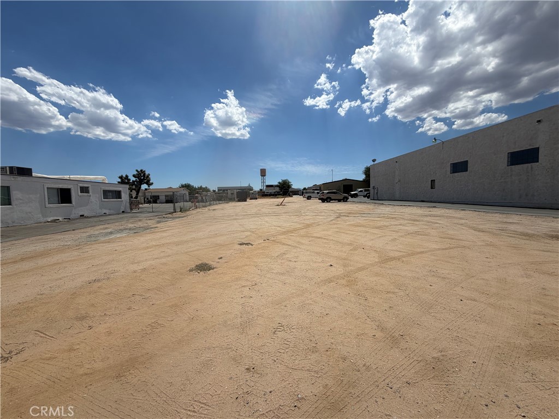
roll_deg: +1.7
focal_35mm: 14
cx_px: 280
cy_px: 210
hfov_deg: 102.1
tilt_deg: -3.3
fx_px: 226
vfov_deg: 85.7
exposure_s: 1/1961
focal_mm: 2.22
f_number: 2.2
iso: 20
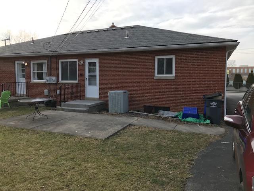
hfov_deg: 63.4
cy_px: 96
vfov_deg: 49.7
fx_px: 205
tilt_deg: -5.6
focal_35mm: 28
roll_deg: -1.5
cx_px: 127
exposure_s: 1/665
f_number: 1.8
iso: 20
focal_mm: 3.99
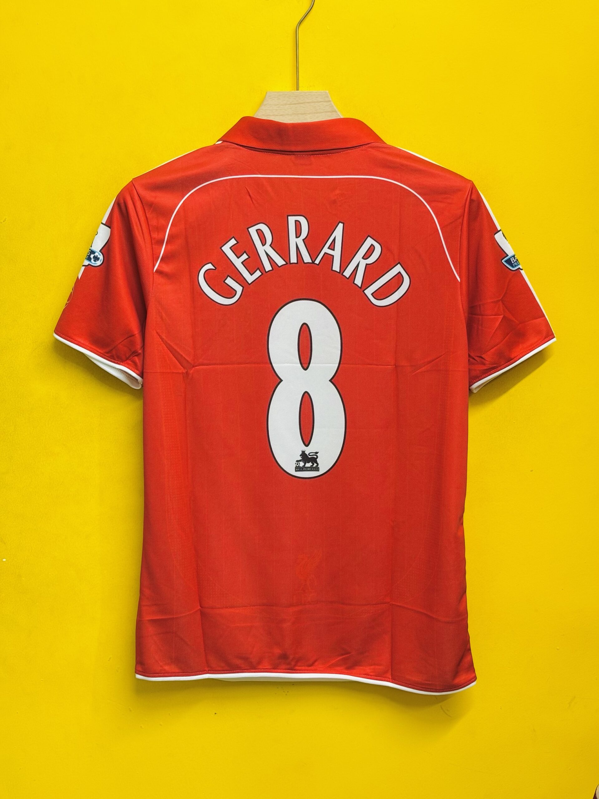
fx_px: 1200
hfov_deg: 28.0
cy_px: 400
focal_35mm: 52
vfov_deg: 36.8
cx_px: 300
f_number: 1.6
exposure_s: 1/50
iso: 64
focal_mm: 5.96
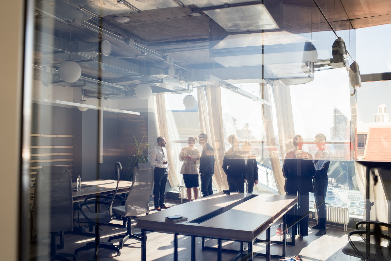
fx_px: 380
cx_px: 196
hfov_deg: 54.4
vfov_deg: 37.9
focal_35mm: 35
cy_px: 130
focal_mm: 35
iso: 160
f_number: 5
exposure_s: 1/160
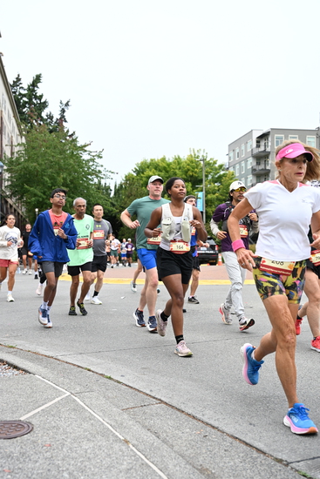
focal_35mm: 42
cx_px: 160
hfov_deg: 31.9
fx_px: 560
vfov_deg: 46.4
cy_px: 240
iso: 1600
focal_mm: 42
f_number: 4
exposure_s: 1/800
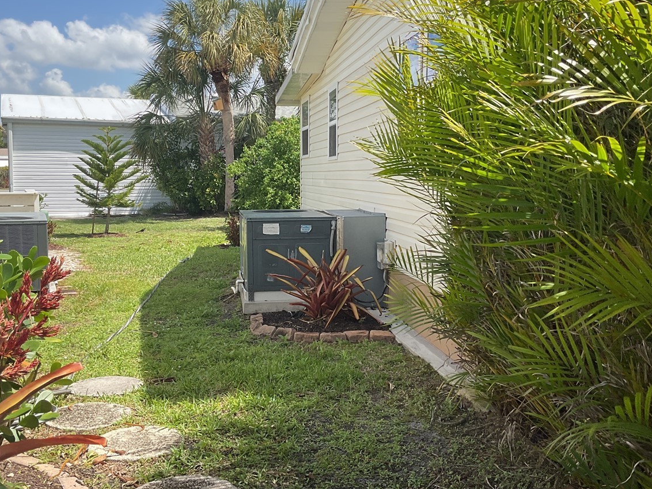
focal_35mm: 41
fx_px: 772
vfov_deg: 35.1
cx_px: 318
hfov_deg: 45.8
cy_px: 250
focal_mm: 3
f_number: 1.8
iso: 16
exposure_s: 1/1221
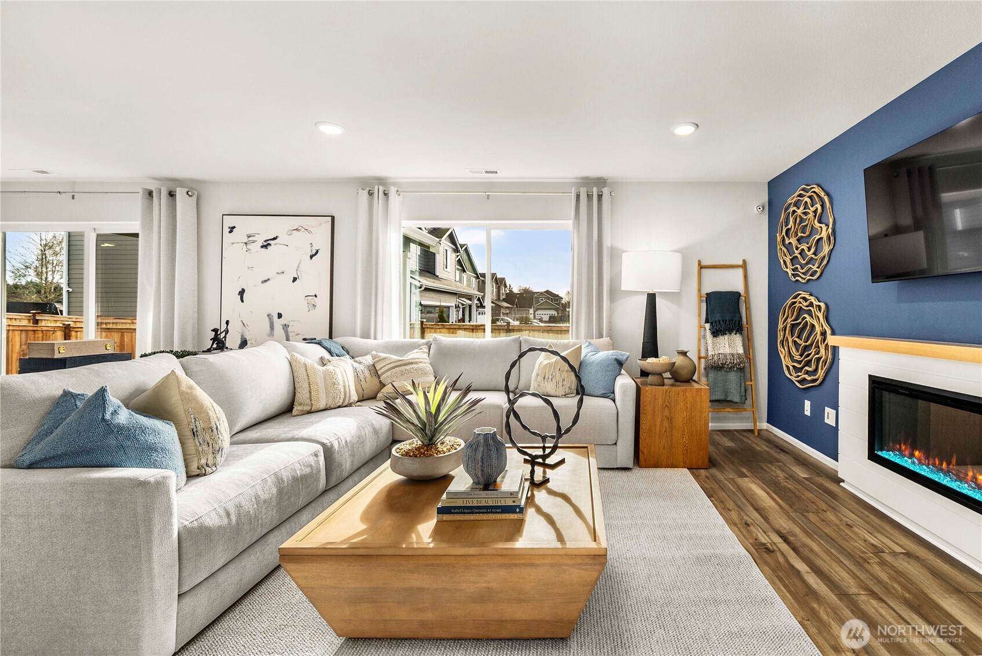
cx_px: 491
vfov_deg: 85.5
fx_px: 355
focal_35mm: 13
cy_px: 328
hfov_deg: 108.3
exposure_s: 1/30
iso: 1000
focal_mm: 13
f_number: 7.1
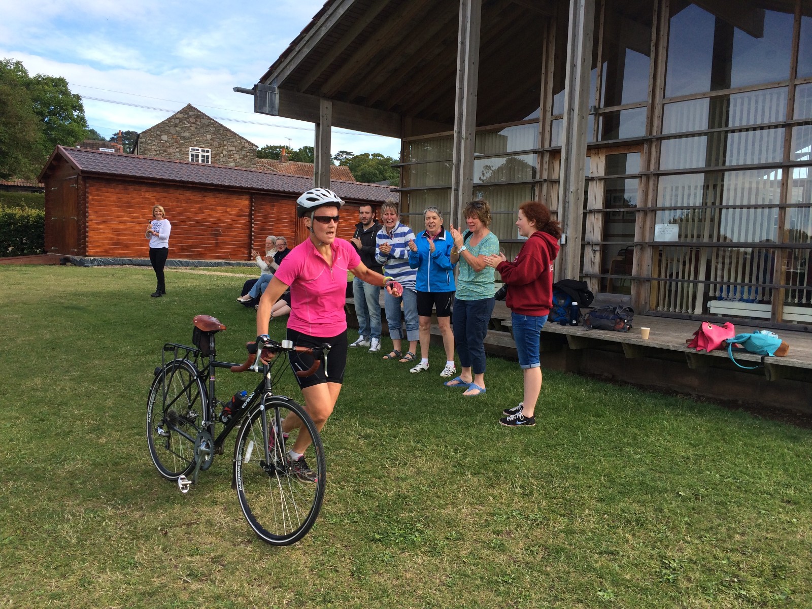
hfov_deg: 60.0
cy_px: 304
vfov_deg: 46.8
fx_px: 704
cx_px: 406
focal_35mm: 30
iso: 32
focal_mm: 4.12
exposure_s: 1/746
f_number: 2.2
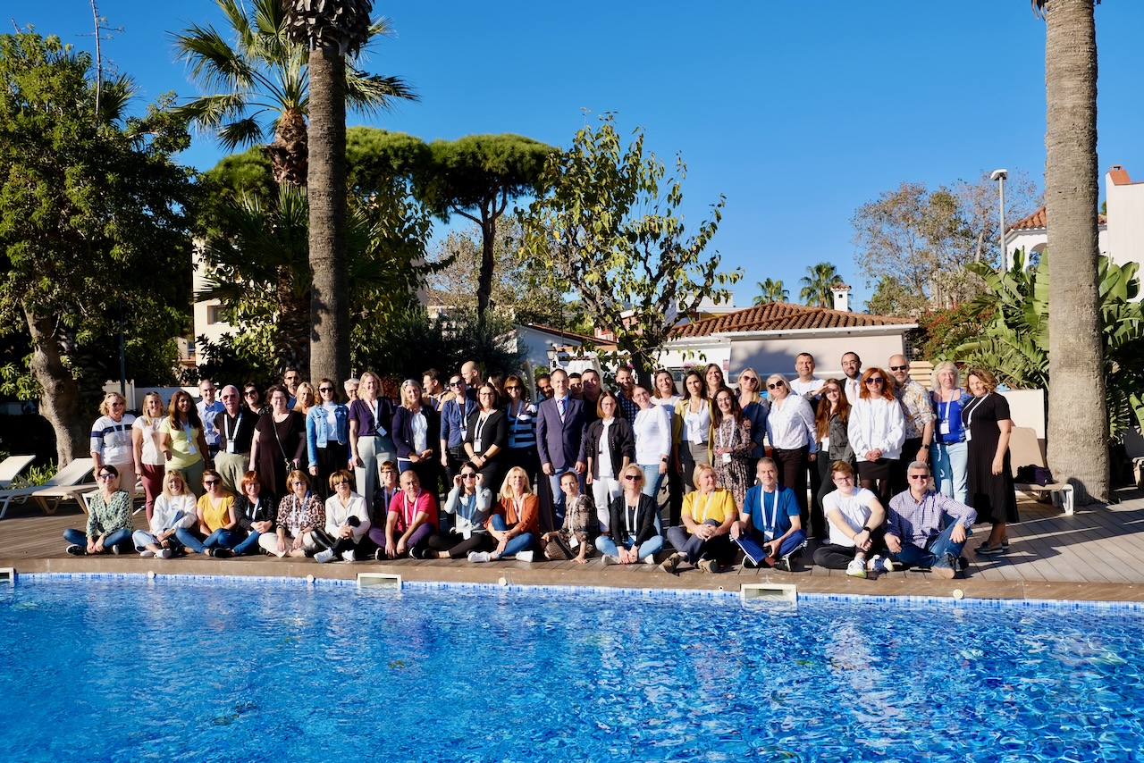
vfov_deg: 42.3
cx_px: 572
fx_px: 985
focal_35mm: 31
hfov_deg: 60.3
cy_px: 382
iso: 200
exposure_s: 1/450
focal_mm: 20.5
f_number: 8
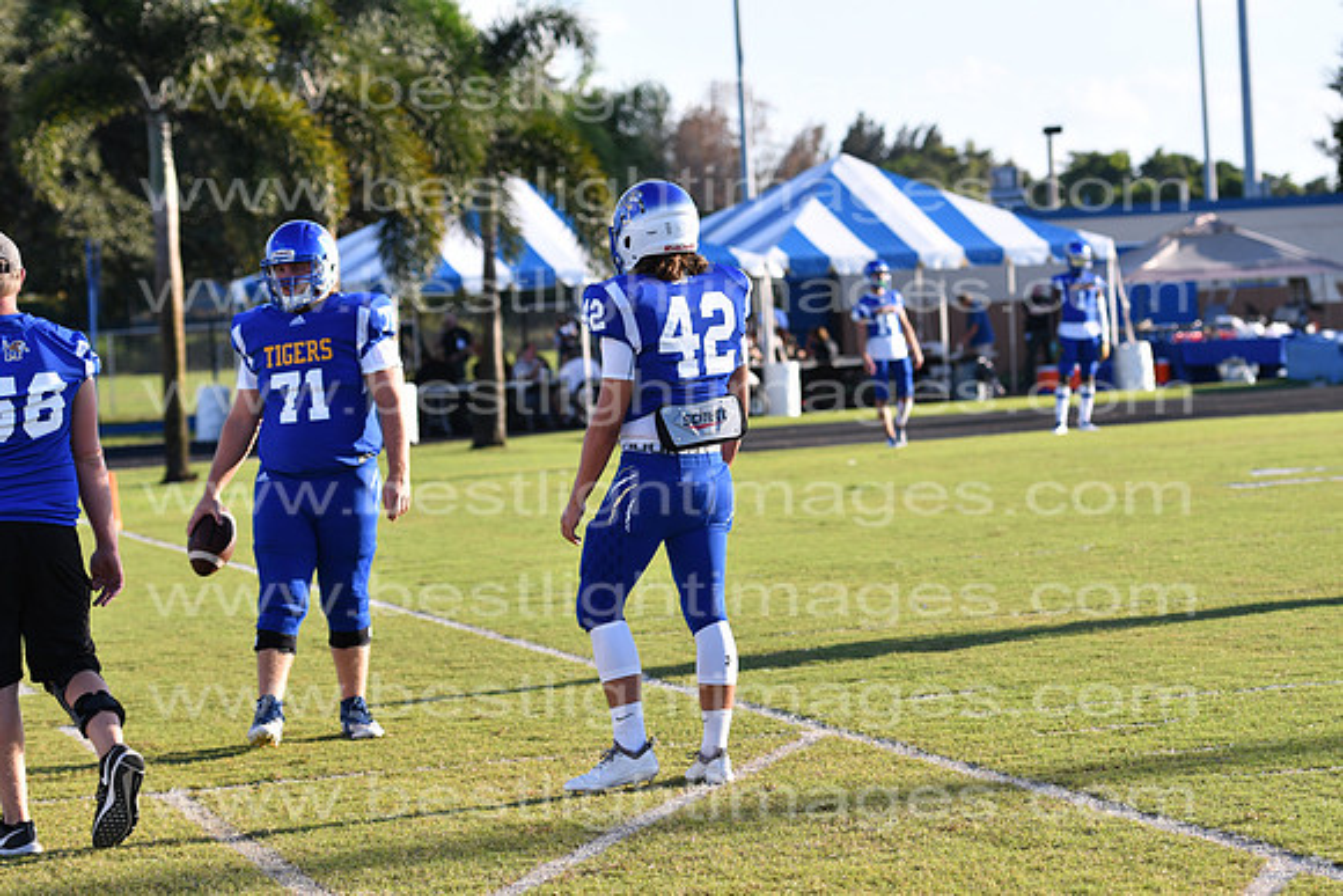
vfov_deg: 10.2
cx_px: 672
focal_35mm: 135
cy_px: 448
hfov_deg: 15.2
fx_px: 5037
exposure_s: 1/1250
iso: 200
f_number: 4
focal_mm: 90
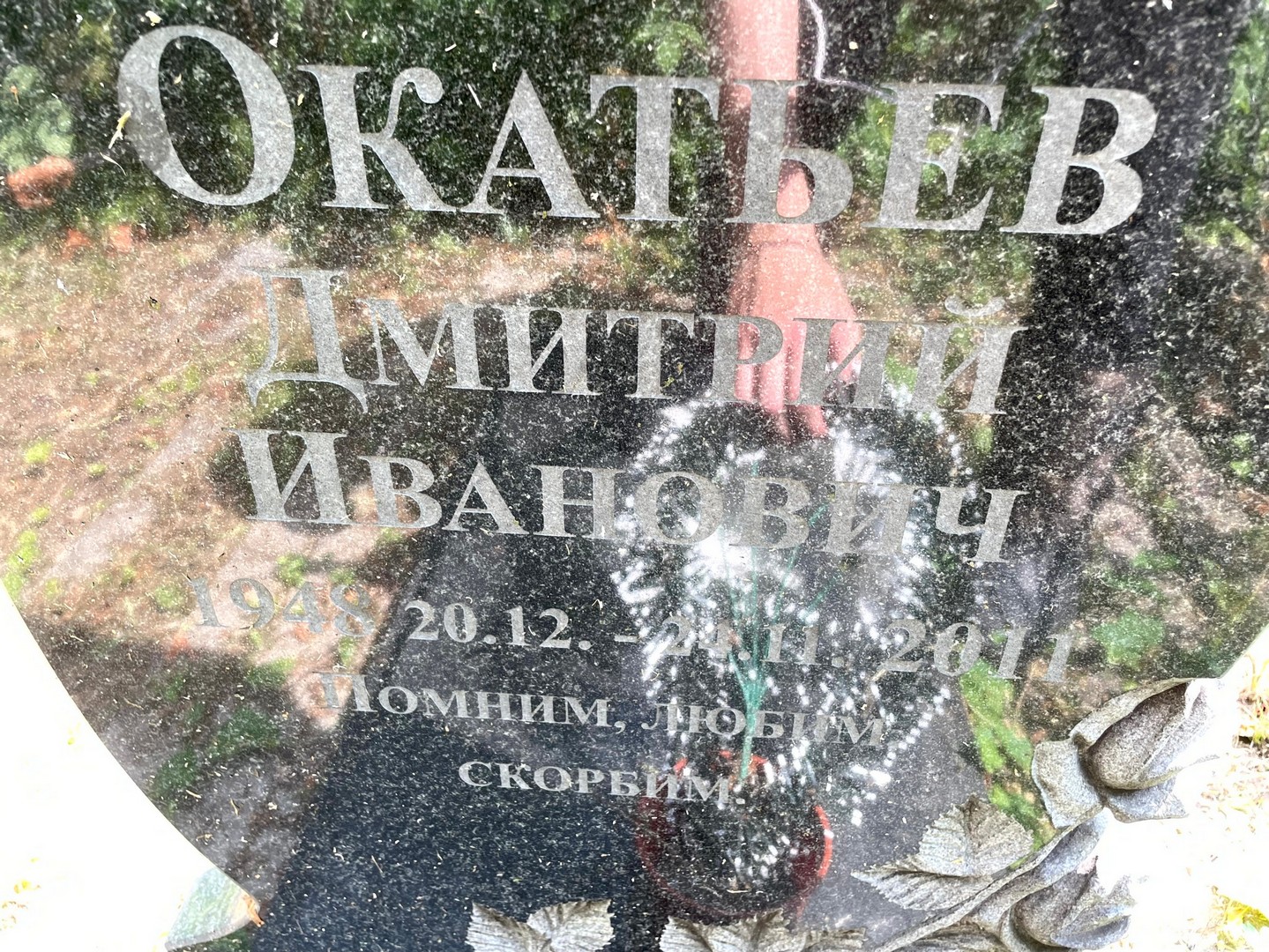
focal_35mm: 26
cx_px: 634
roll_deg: +4.1
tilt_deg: -33.5
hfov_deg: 67.3
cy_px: 476
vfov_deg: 53.1
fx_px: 953
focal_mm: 4.2
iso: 40
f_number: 1.6
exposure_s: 1/121
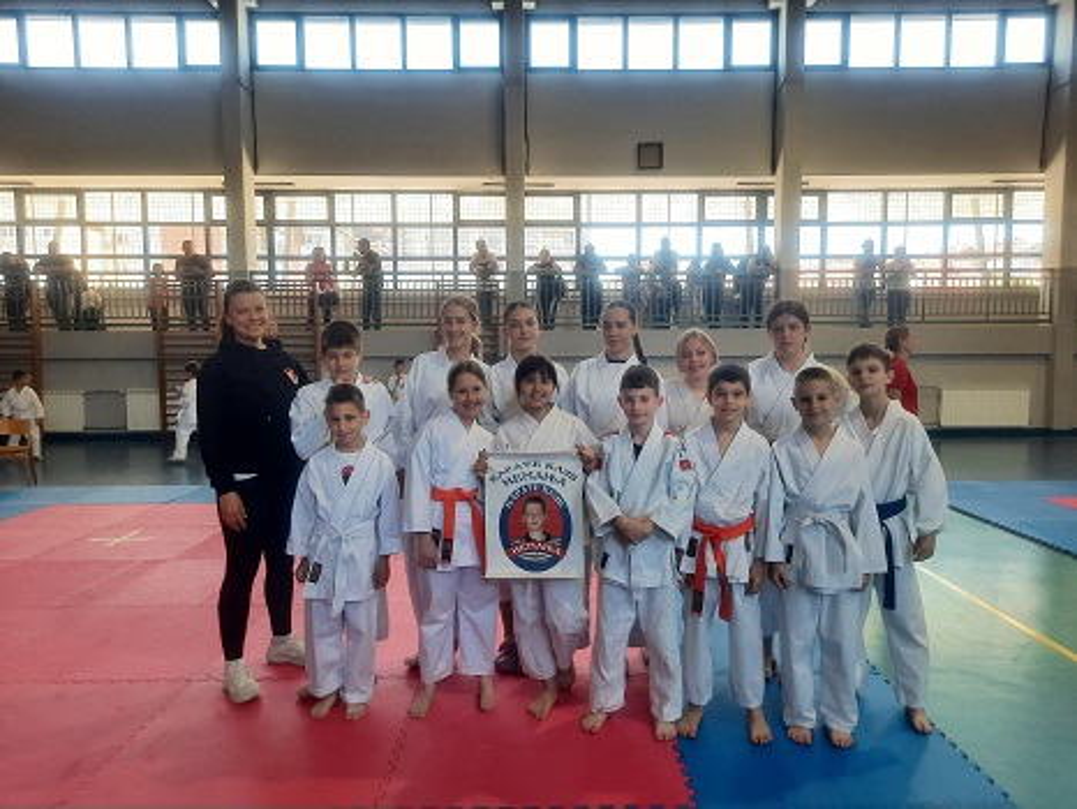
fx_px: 778
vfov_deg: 54.9
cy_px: 404
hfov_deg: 69.4
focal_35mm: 25
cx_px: 538
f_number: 2
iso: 100
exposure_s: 1/60
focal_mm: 4.6
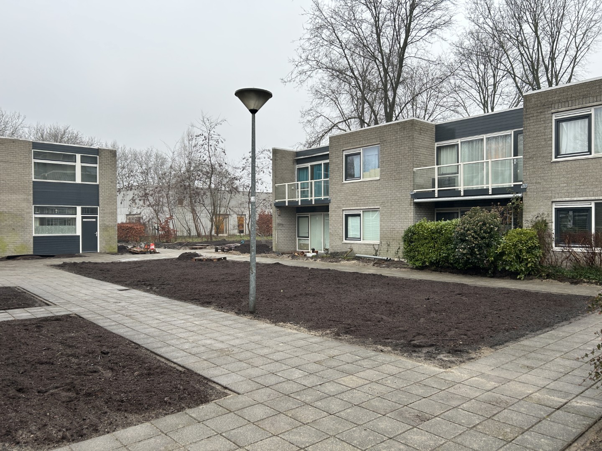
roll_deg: -0.3
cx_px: 301
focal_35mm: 26
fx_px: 452
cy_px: 226
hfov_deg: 67.3
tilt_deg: -1.5
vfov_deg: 53.1
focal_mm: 5.7
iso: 40
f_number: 1.5
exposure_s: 1/121
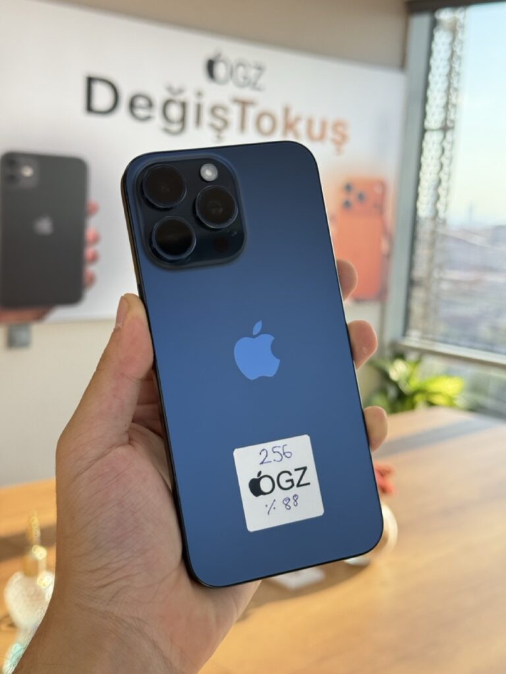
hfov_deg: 30.3
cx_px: 253
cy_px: 337
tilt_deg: -7.4
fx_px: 936
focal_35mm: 48
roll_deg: -3.4
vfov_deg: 39.7
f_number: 1.78
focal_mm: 6.76
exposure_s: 1/530
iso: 100
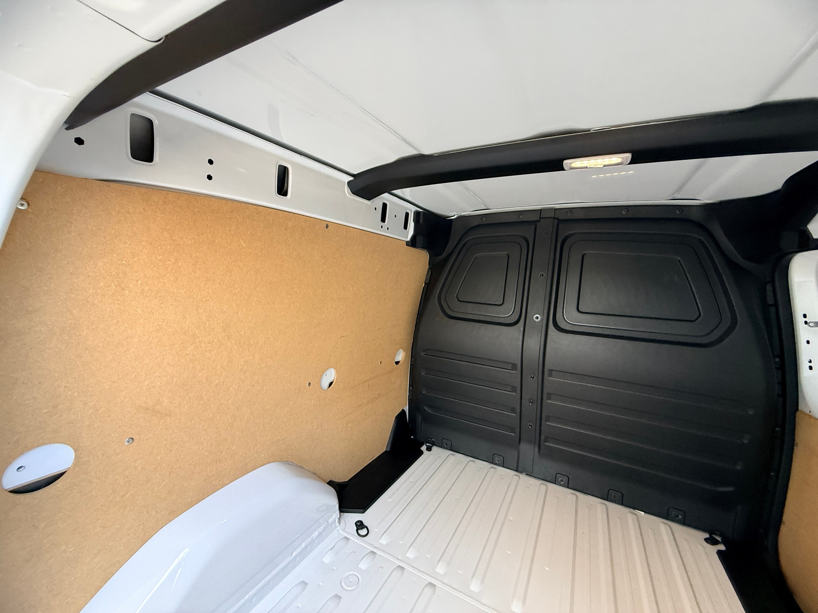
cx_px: 409
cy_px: 306
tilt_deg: -6.4
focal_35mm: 14
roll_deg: -1.4
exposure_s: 1/99
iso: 320
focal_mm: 2.22
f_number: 2.2
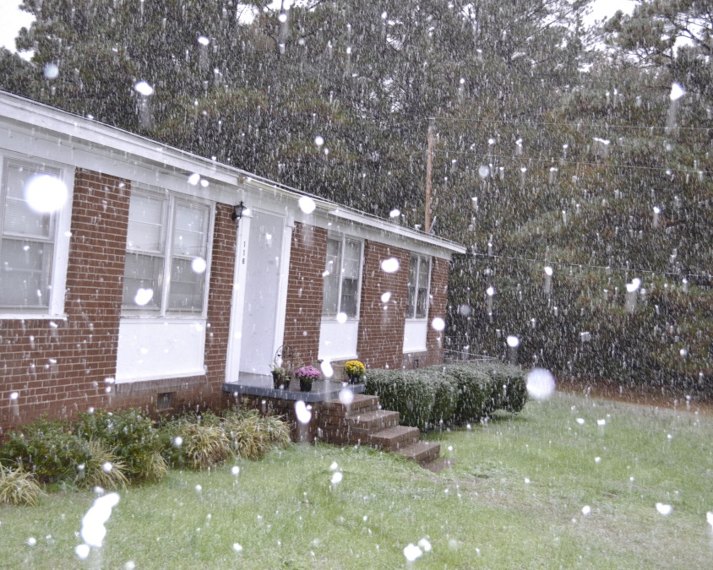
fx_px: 865
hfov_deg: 44.8
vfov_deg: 36.5
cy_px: 286
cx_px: 364
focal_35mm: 41
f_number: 4
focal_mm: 24
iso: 800
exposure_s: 1/60
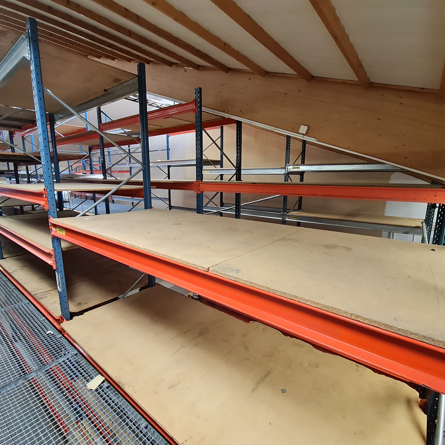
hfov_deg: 87.4
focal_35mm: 16
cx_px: 220
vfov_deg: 87.4
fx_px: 233
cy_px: 220
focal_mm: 1.74
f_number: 2.2
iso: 250
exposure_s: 1/50
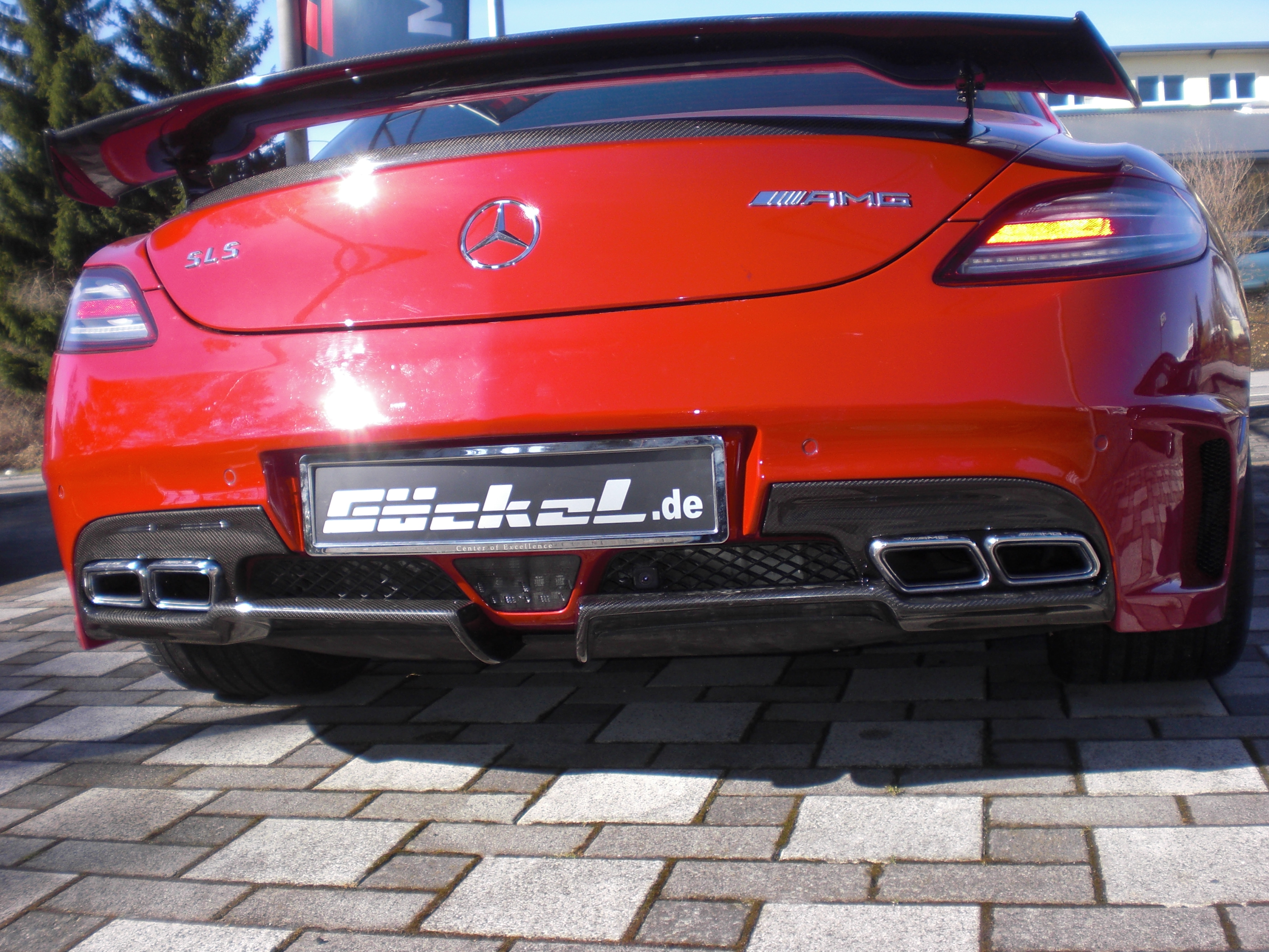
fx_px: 1393
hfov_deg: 49.0
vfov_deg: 37.7
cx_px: 634
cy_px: 476
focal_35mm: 38
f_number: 3.1
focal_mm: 6.3
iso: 64
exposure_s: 1/500
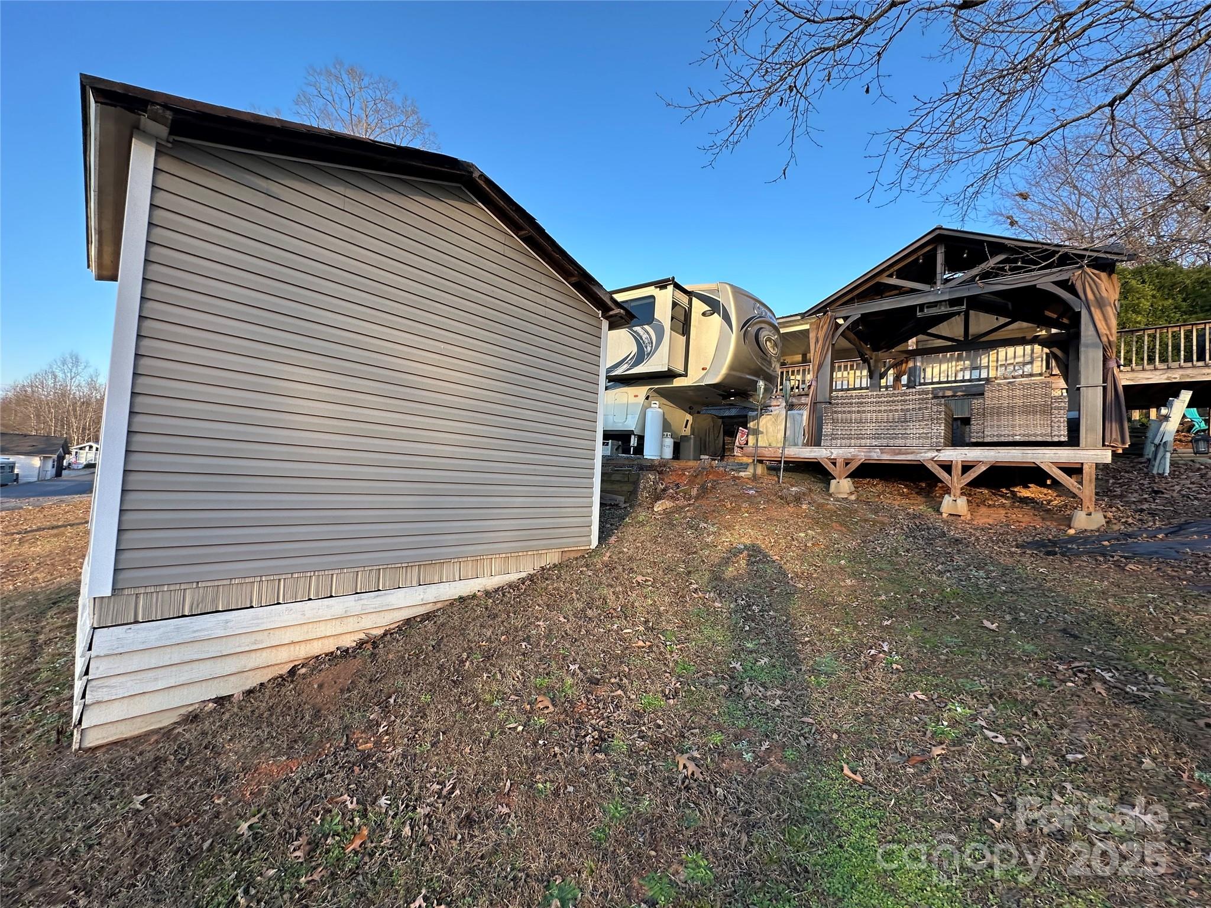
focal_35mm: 14
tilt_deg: +3.0
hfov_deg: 102.1
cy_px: 454
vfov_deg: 85.7
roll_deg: -3.1
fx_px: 490
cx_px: 606
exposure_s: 1/178
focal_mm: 2.22
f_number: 2.2
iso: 40
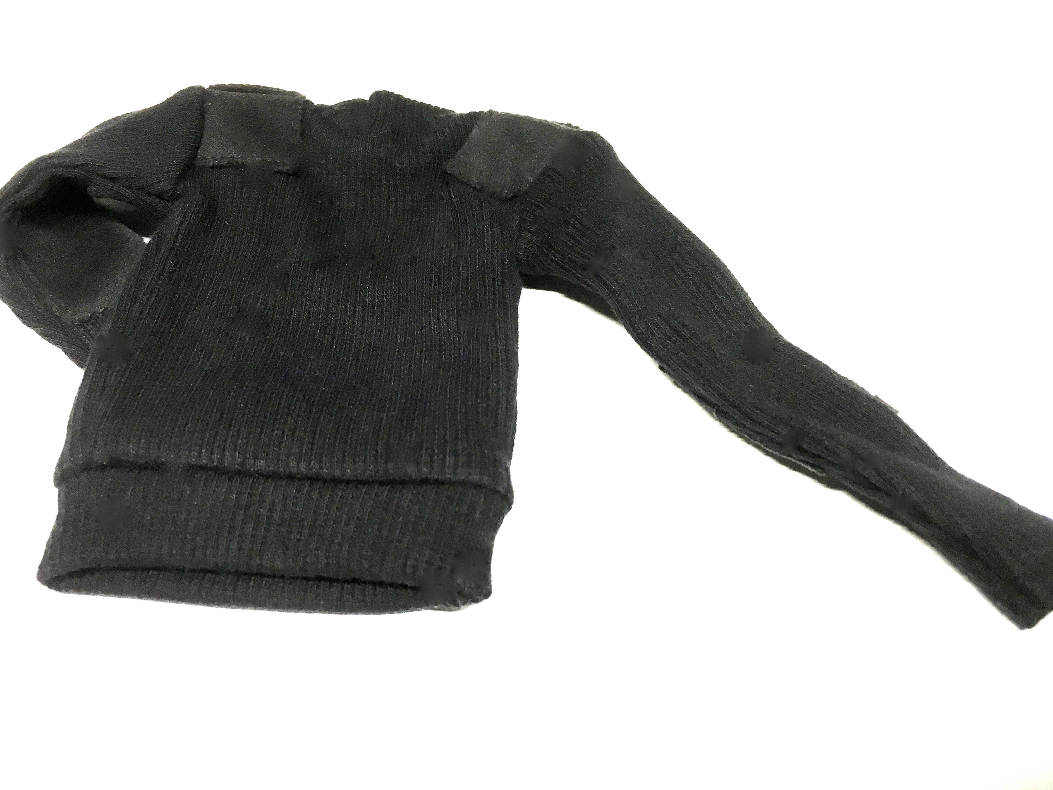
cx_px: 513
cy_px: 399
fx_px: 943
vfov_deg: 45.4
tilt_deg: -53.1
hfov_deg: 58.3
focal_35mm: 31
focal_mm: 4.15
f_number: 2.2
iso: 80
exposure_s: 1/33
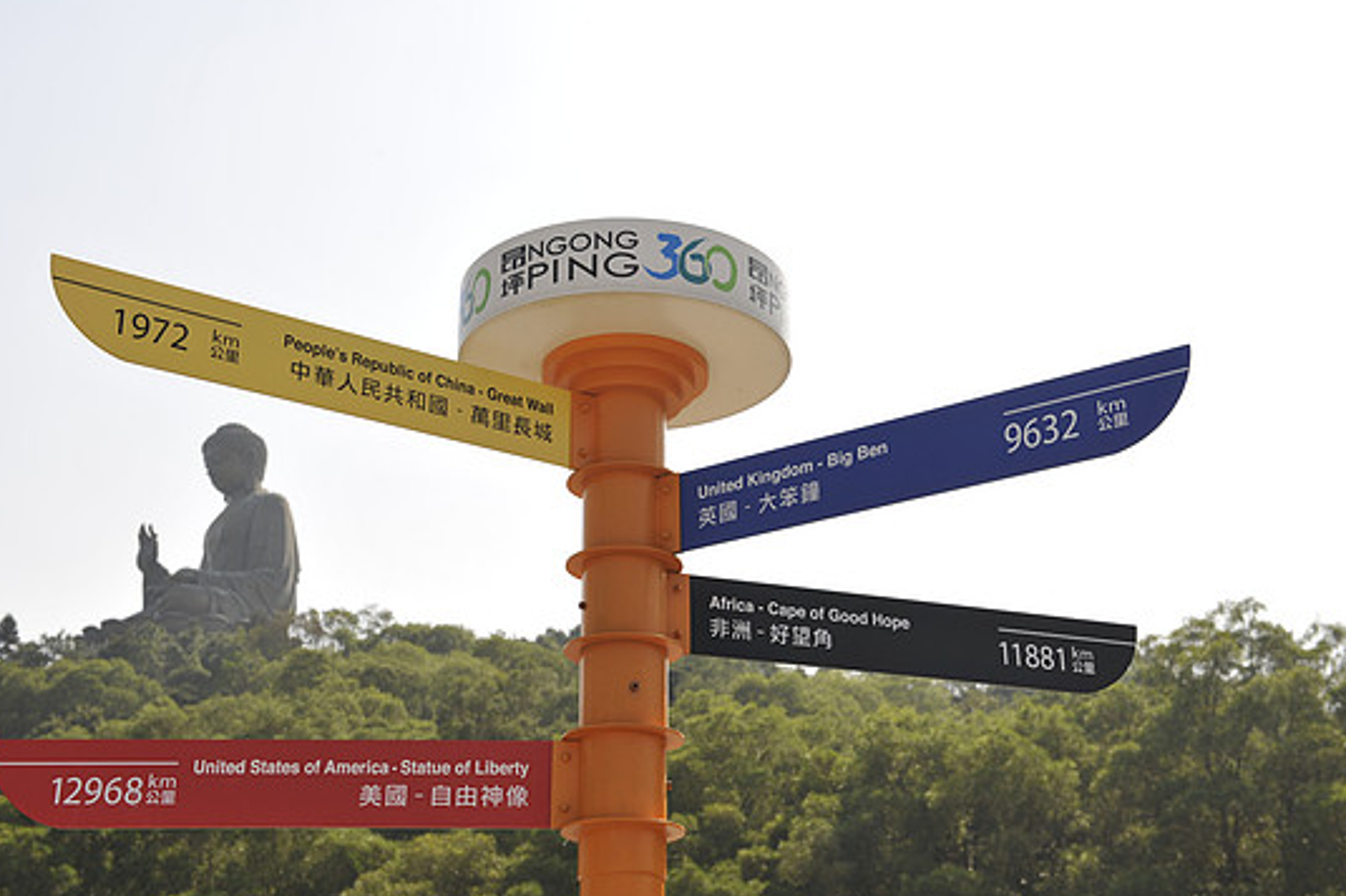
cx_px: 657
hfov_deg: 38.2
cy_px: 451
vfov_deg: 26.0
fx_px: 1943
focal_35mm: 52
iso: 250
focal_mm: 48
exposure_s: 1/500
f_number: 7.1
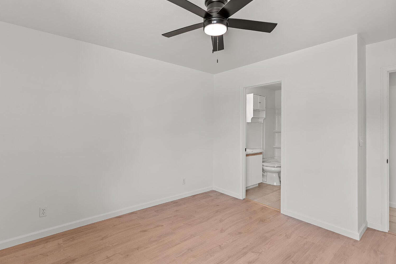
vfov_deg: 70.4
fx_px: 187
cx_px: 186
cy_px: 132
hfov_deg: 93.2
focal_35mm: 17
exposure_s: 1/50
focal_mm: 16
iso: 400
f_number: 2.8
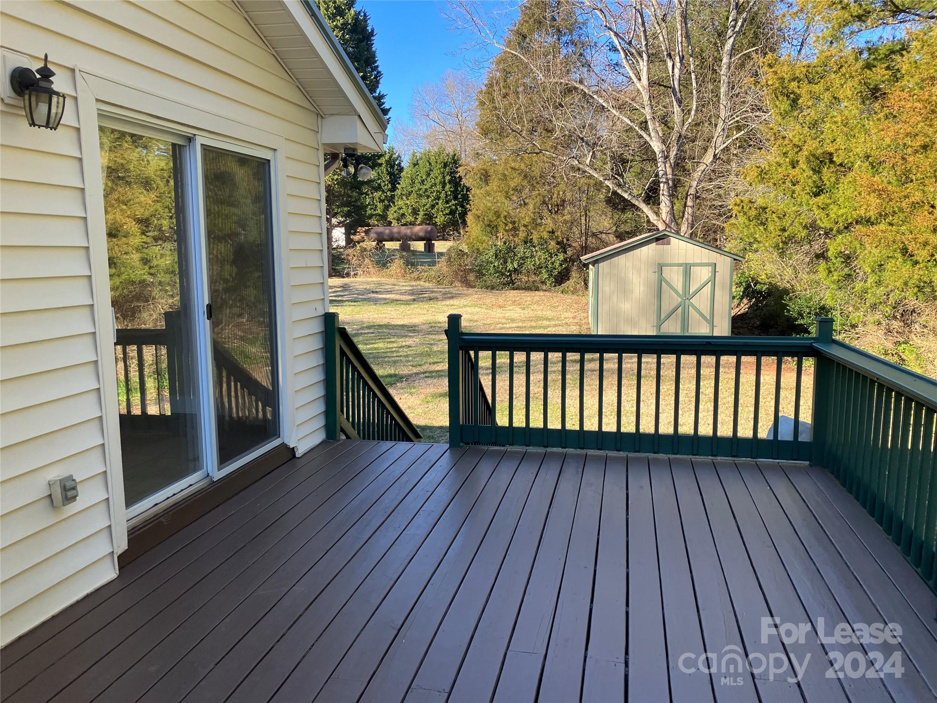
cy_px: 352
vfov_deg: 49.7
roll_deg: +0.2
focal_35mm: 28
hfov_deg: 63.4
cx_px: 468
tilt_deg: -9.7
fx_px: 758
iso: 32
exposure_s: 1/350
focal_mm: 3.99
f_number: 1.8
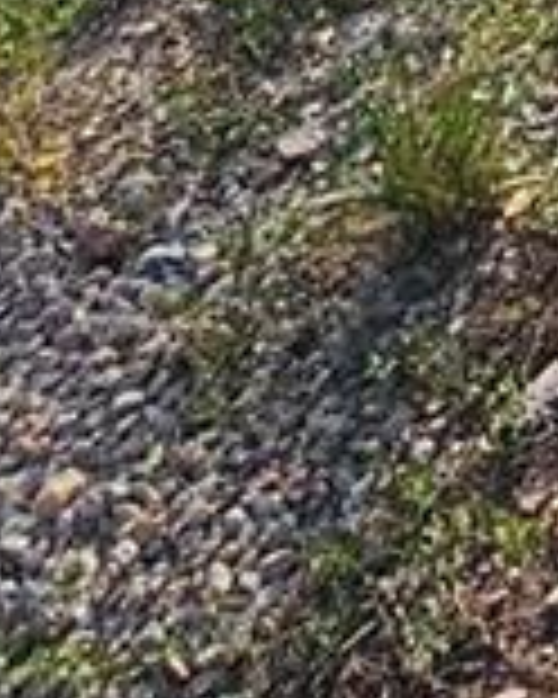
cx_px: 1368
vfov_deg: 10.7
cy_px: -1446
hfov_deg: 10.9
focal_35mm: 118
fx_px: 2436
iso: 50
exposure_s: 1/1019
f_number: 2.2
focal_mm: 2.2
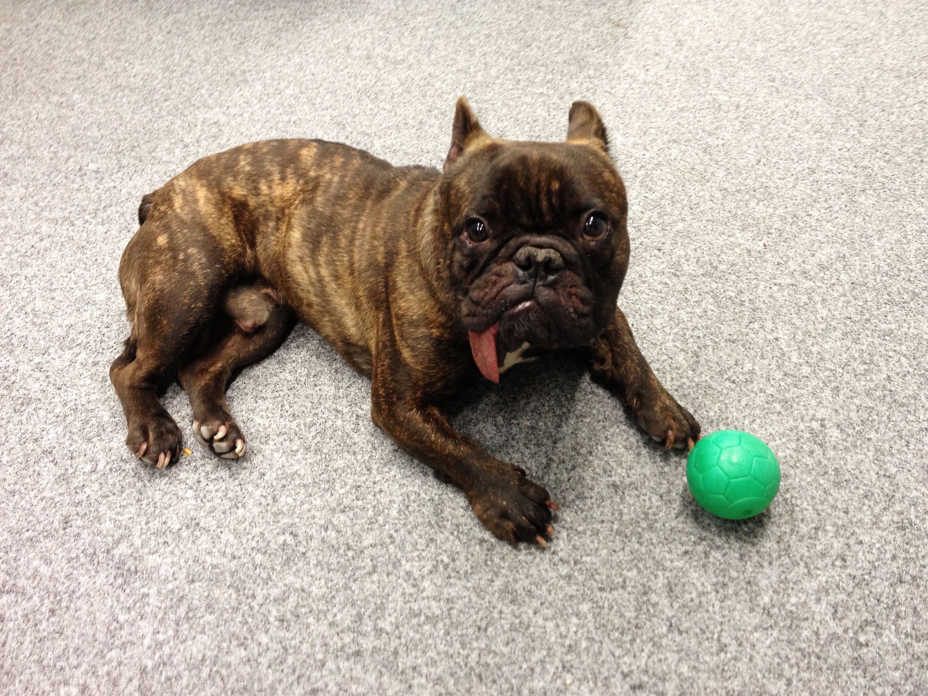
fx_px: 938
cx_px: 464
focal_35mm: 35
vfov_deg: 40.7
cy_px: 348
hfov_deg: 52.6
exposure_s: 1/20
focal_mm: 4.28
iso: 125
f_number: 2.4
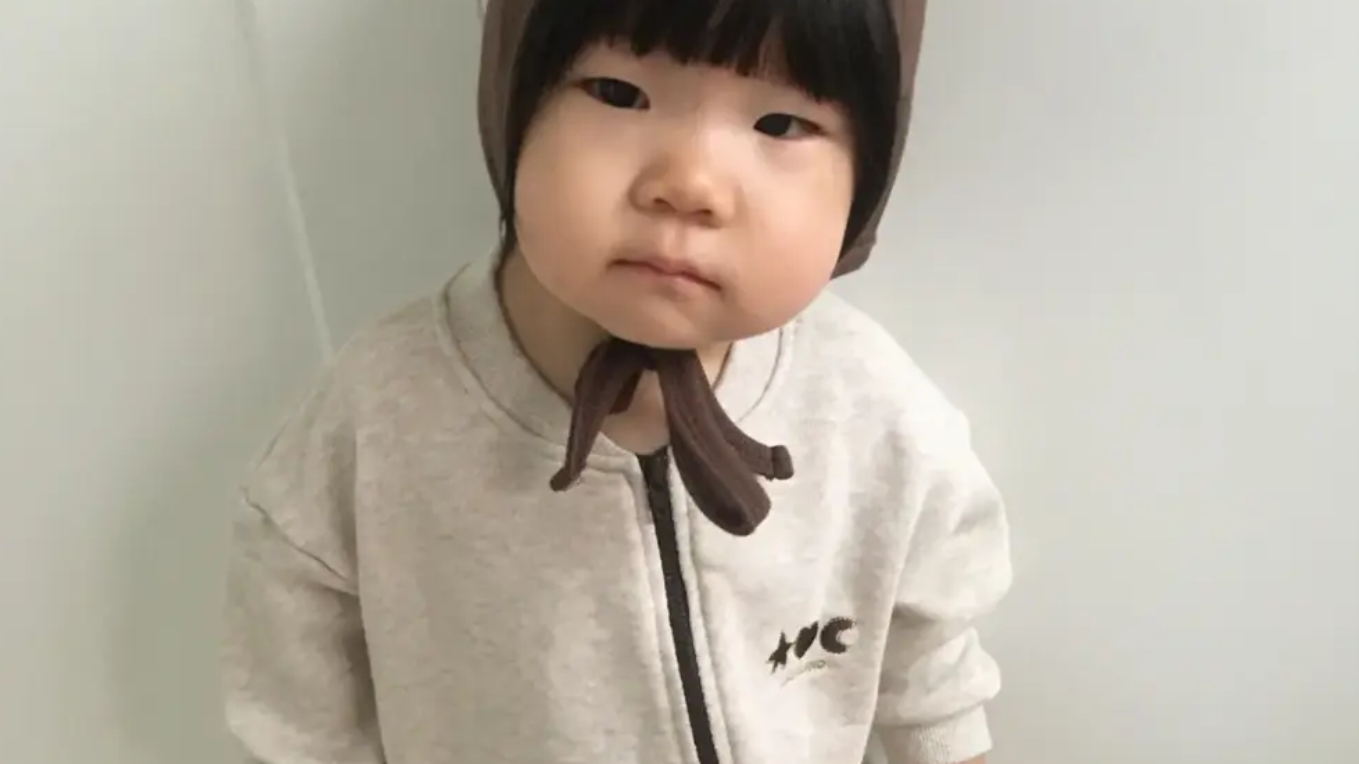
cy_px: 641
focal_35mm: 43
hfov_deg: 47.4
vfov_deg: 27.0
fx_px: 1549
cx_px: 674
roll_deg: +3.6
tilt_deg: -31.3
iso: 250
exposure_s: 1/15
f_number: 2.2
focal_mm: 4.15
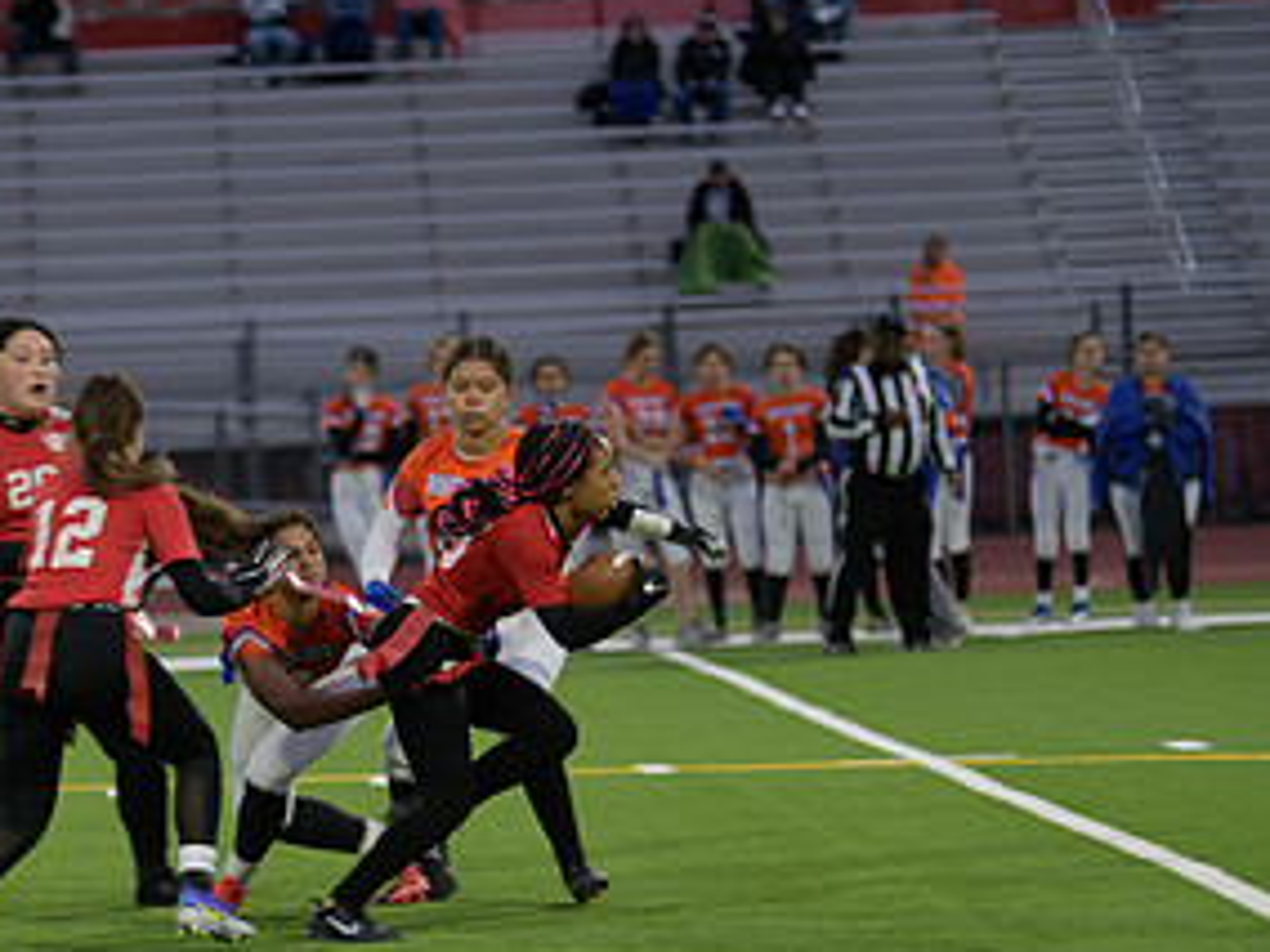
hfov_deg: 8.2
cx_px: 331
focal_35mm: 240
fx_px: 8805
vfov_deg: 6.2
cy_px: 695
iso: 450
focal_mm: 122
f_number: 2.8
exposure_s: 1/200
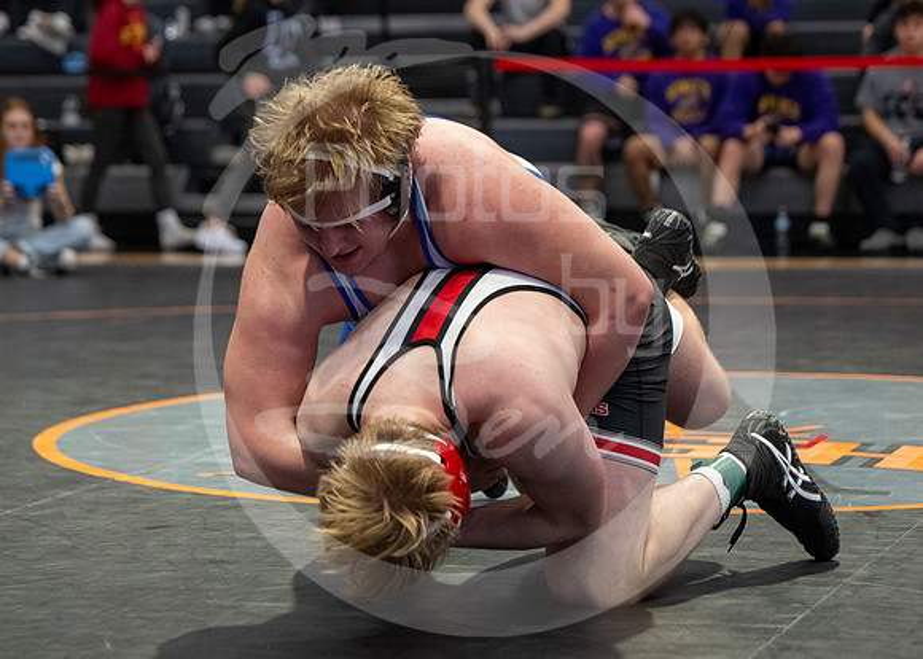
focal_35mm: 124
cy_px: 330
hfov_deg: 16.2
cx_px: 428
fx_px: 3245
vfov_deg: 11.6
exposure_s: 1/1000
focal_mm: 76
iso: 3200
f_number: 2.8
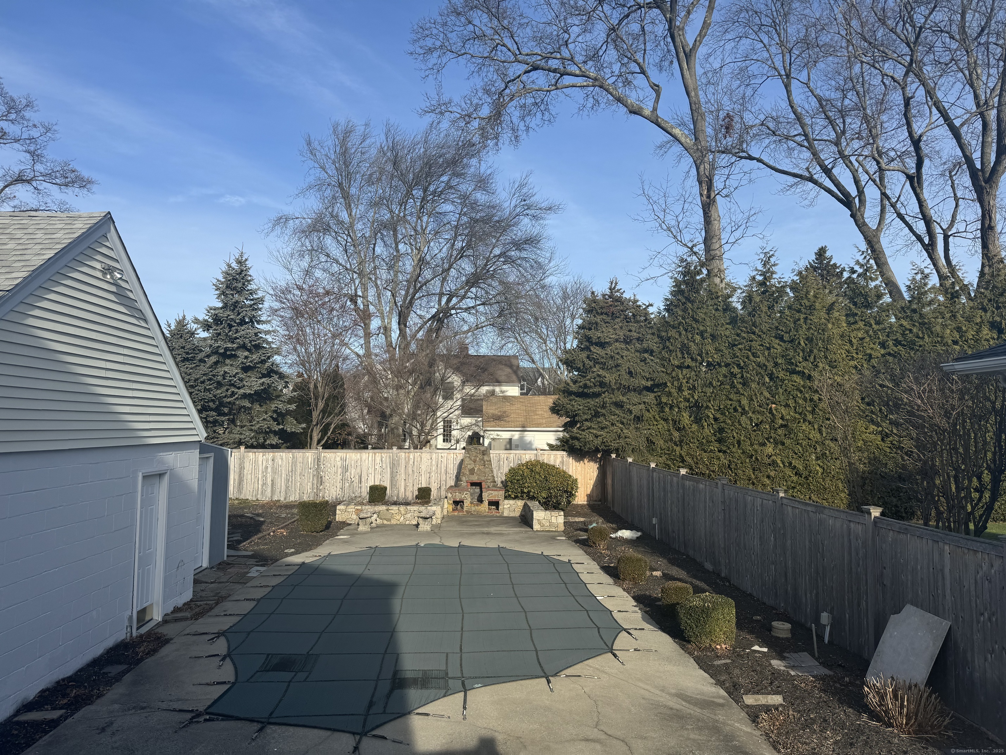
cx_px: 503
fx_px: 697
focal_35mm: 24
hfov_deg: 71.6
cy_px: 378
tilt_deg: +2.1
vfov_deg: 56.8
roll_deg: -0.2
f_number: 1.78
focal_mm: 6.76
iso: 80
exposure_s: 1/3802
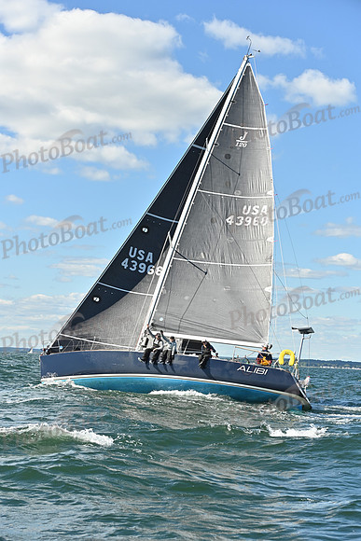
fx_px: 1052
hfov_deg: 19.5
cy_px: 270
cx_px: 180
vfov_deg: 28.8
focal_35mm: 70
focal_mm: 70
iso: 320
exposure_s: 1/1600
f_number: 5.6
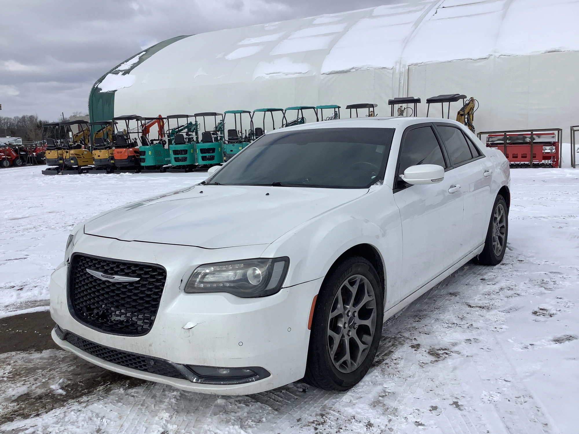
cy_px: 217
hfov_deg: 58.4
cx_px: 290
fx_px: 519
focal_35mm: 31
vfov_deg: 45.4
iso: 25
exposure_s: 1/2915
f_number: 2.4
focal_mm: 3.3
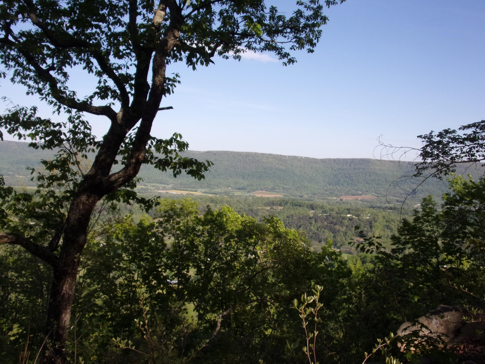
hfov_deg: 47.9
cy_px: 182
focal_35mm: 39
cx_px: 242
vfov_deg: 36.8
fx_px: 546
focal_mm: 7
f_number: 3.9
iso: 80
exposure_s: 1/640
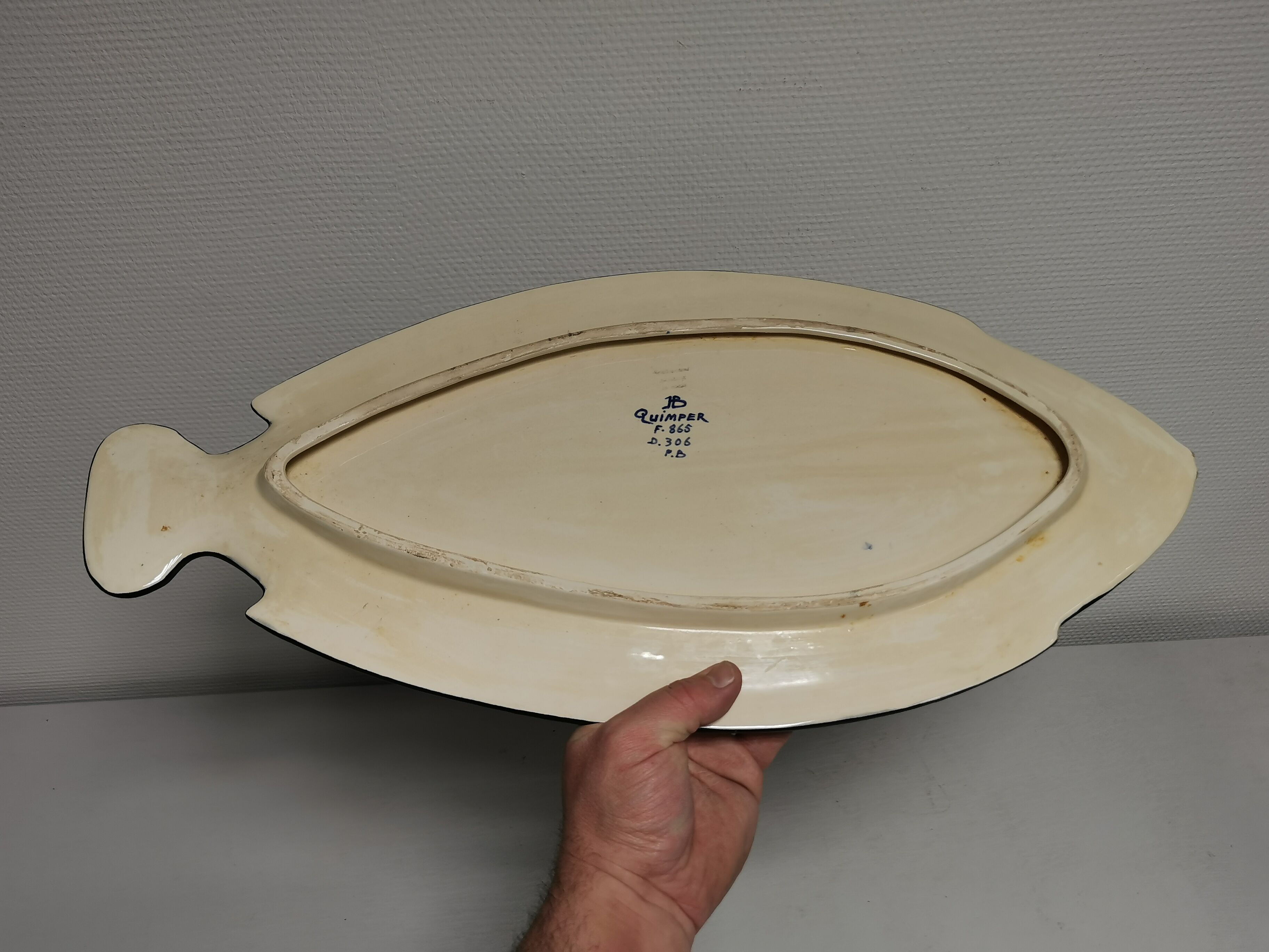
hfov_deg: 58.4
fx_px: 1136
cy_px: 476
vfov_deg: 45.4
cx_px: 634
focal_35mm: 31
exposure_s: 1/100
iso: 64
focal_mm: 5.58
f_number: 1.8
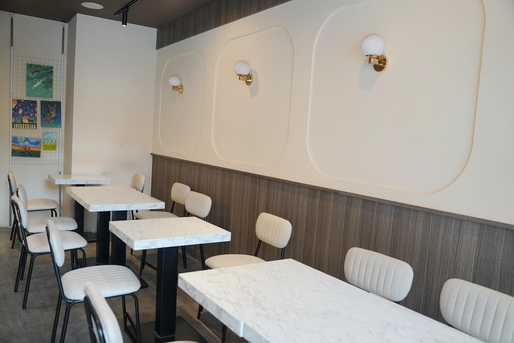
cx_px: 257
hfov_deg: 63.7
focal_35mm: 29
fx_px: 414
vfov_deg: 45.0
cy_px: 172
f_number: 3.2
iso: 1600
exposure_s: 1/160
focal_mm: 29
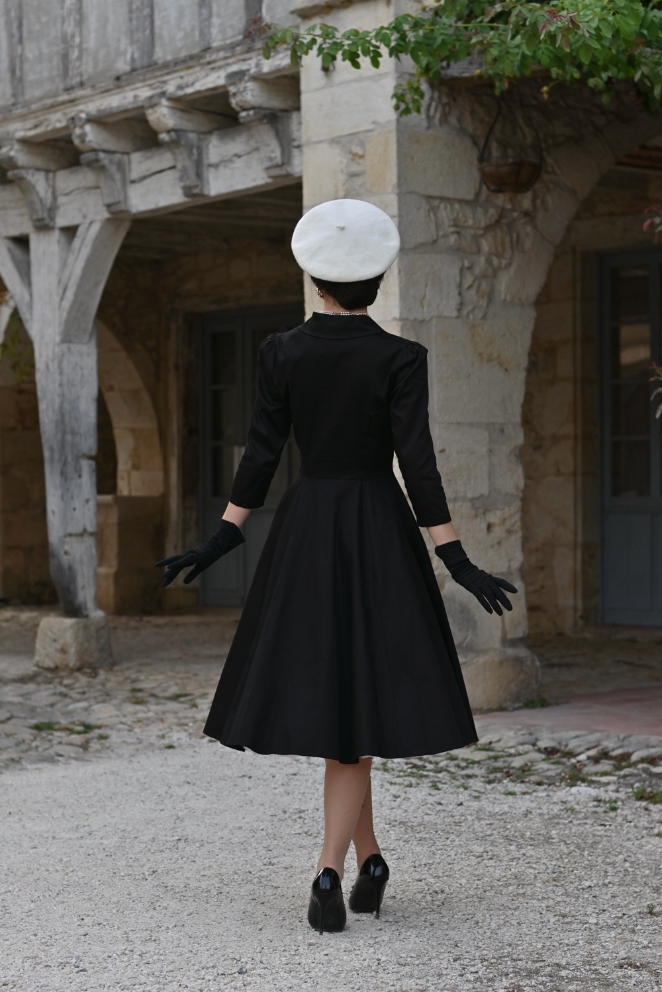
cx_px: 331
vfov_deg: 27.0
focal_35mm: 75
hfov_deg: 18.2
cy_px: 496
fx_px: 2069
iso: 160
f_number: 3.5
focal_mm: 50
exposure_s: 1/1000
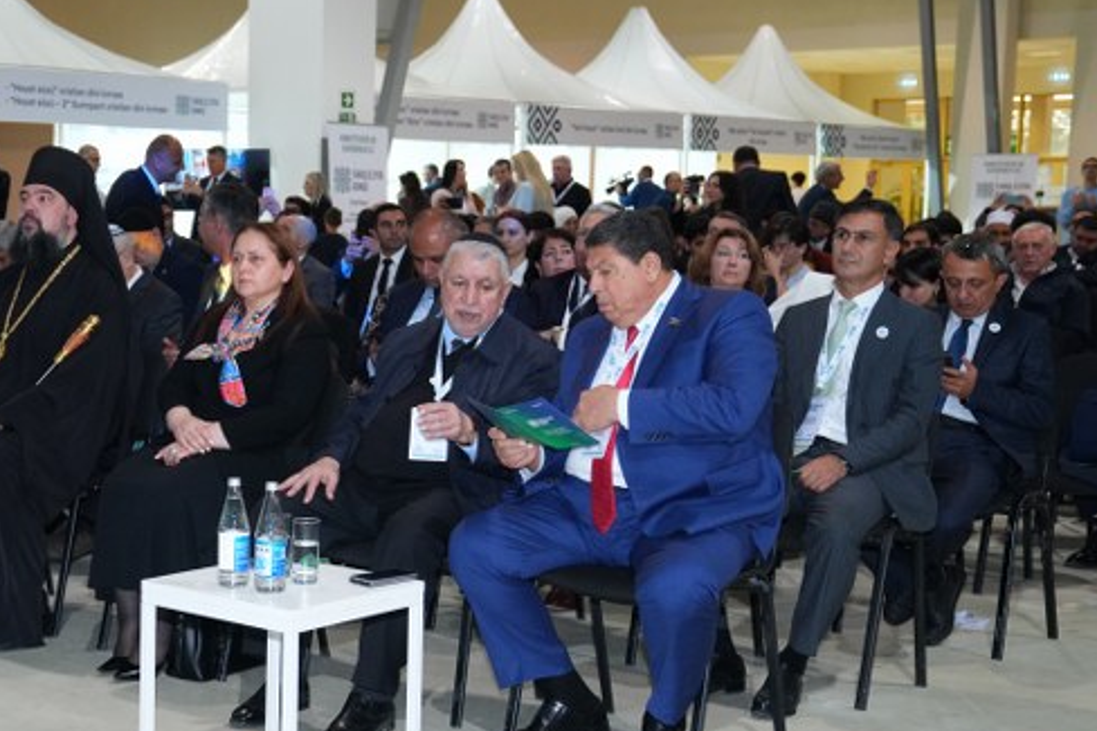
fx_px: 1949
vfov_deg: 21.2
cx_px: 234
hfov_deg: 30.7
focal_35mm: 64
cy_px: 392
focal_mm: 39
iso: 2500
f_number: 4
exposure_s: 1/200
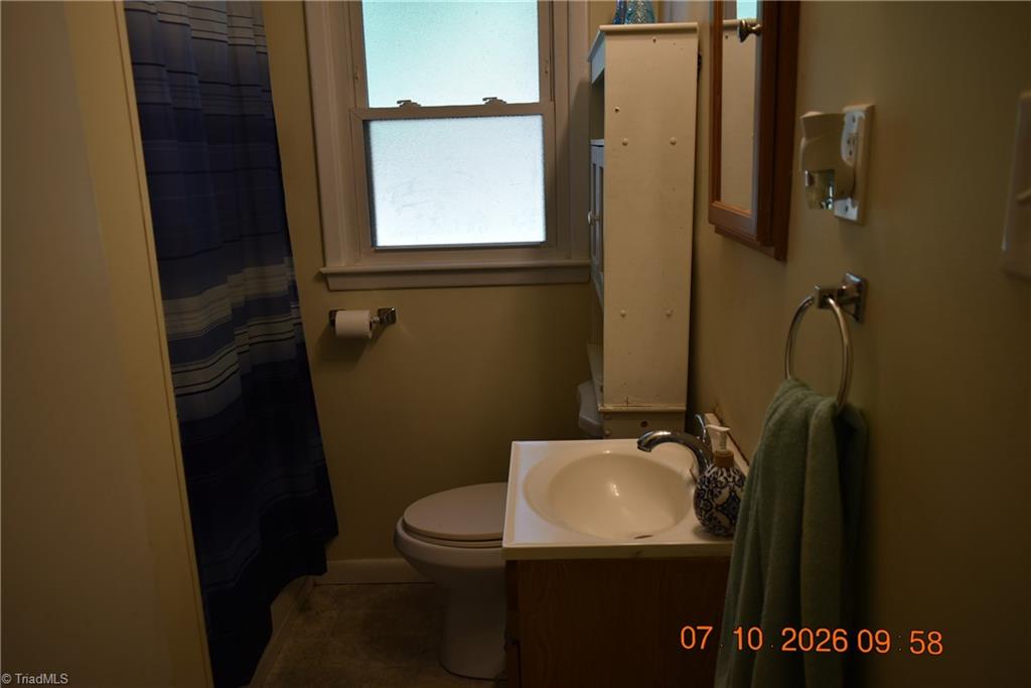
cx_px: 516
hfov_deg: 67.4
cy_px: 344
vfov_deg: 47.9
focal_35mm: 27
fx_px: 773
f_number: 3.5
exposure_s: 1/50
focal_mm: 18
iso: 100
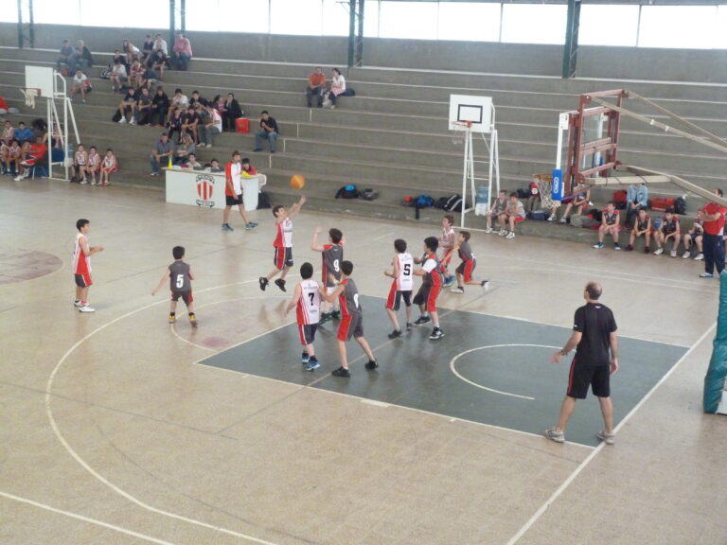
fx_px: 1092
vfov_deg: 28.0
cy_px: 272
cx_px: 364
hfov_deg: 36.8
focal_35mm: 52
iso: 800
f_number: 3.2
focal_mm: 9.4
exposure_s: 1/100
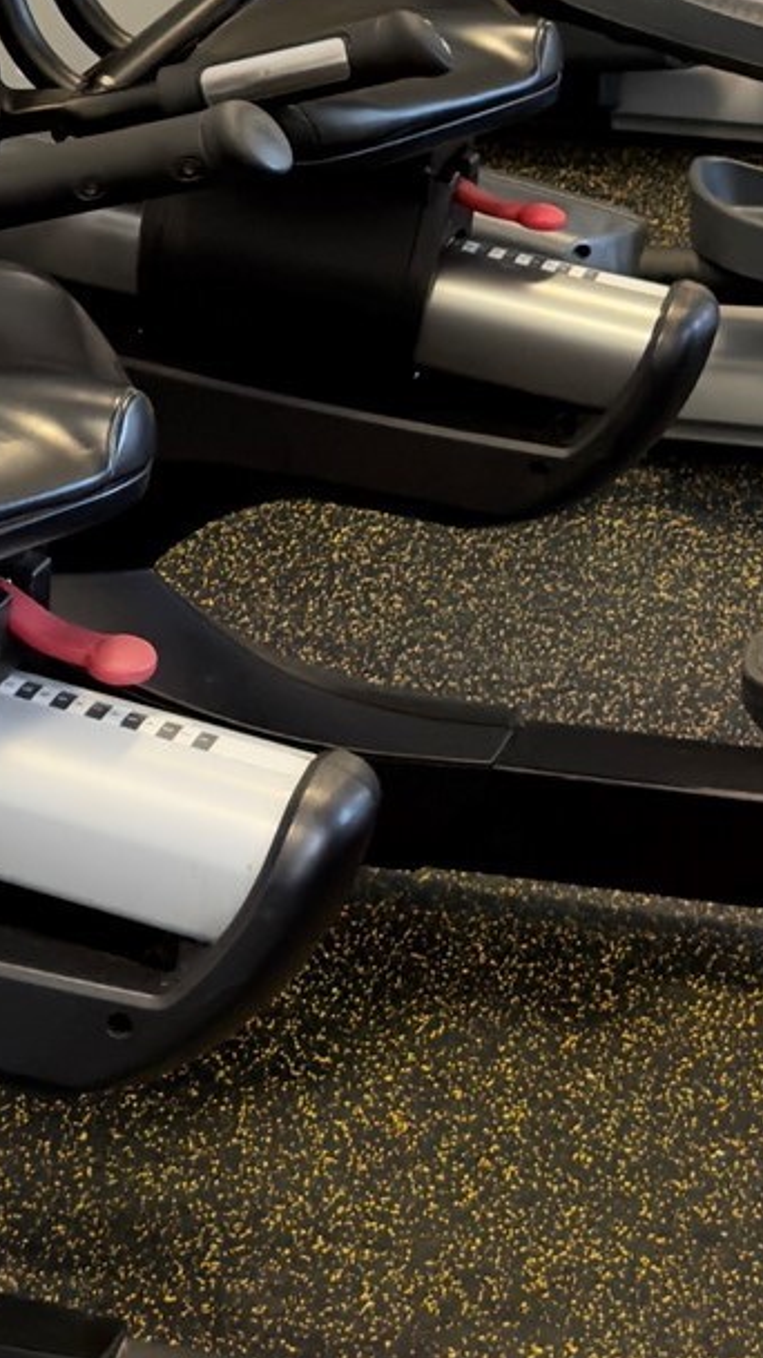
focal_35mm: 126
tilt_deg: -8.5
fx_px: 4538
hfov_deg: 9.5
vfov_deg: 16.3
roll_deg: +0.8
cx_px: -106
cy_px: -317
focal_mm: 6.76
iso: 250
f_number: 1.78
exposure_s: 1/59
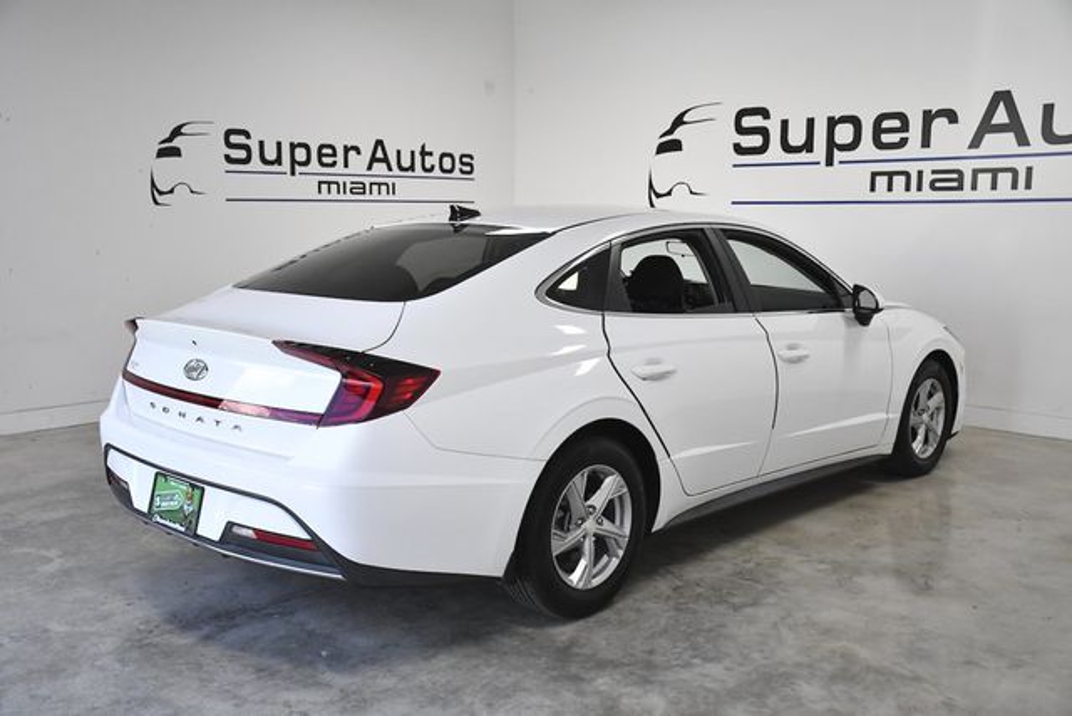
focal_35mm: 36
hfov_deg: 53.1
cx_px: 536
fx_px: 1072
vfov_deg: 36.9
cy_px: 358
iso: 2500
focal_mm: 24
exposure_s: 1/3200
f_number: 3.8
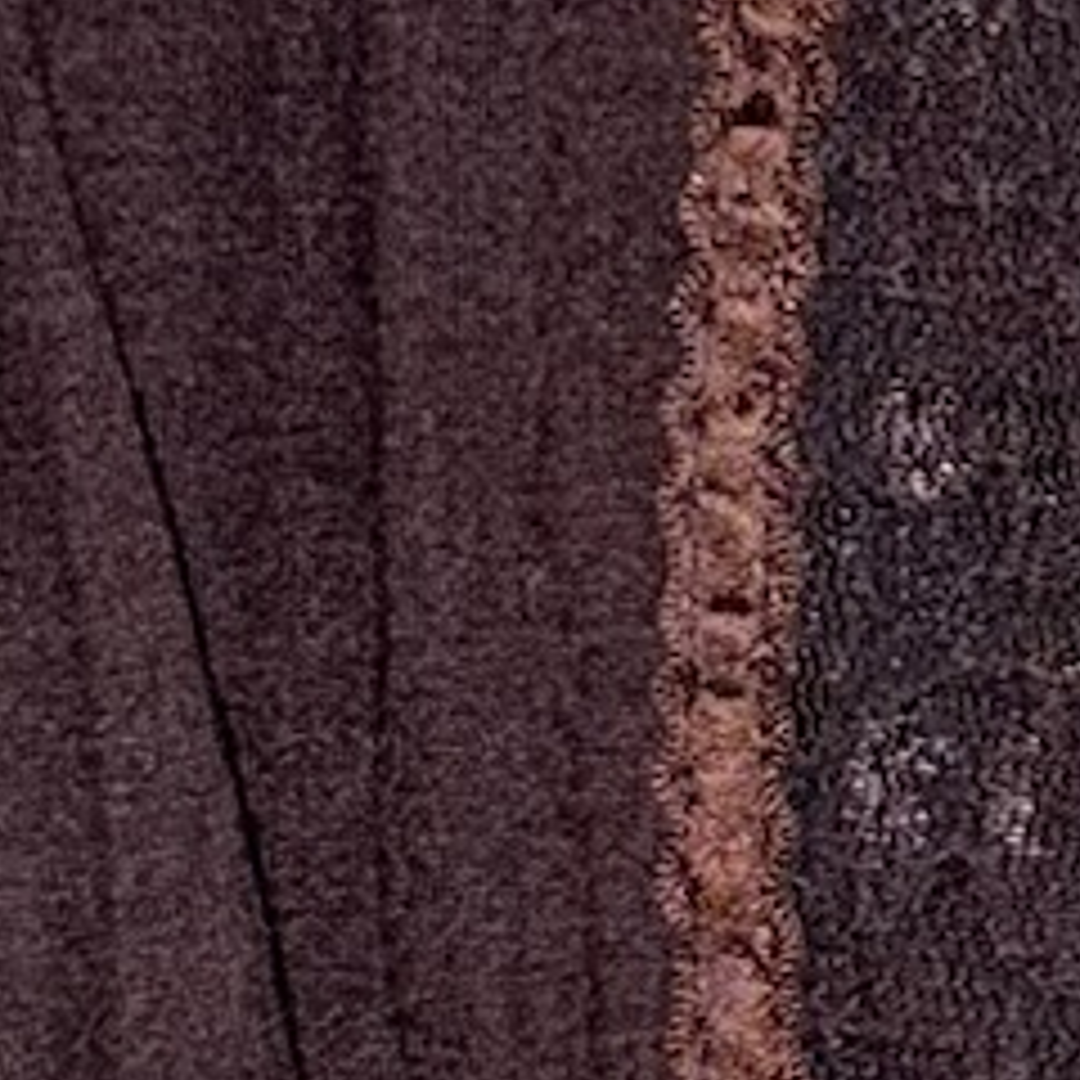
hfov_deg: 9.2
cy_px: 909
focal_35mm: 181
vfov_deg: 9.6
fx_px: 6389
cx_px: 1904
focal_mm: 6.76
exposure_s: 1/46
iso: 80
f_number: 1.78
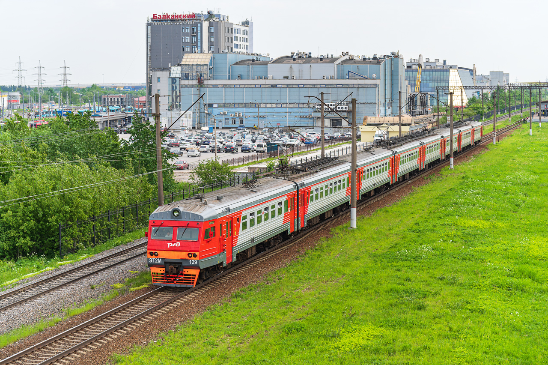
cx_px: 274
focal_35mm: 75
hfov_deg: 27.0
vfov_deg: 18.2
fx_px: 1141
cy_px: 182
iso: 250
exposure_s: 1/500
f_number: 6.3
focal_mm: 75
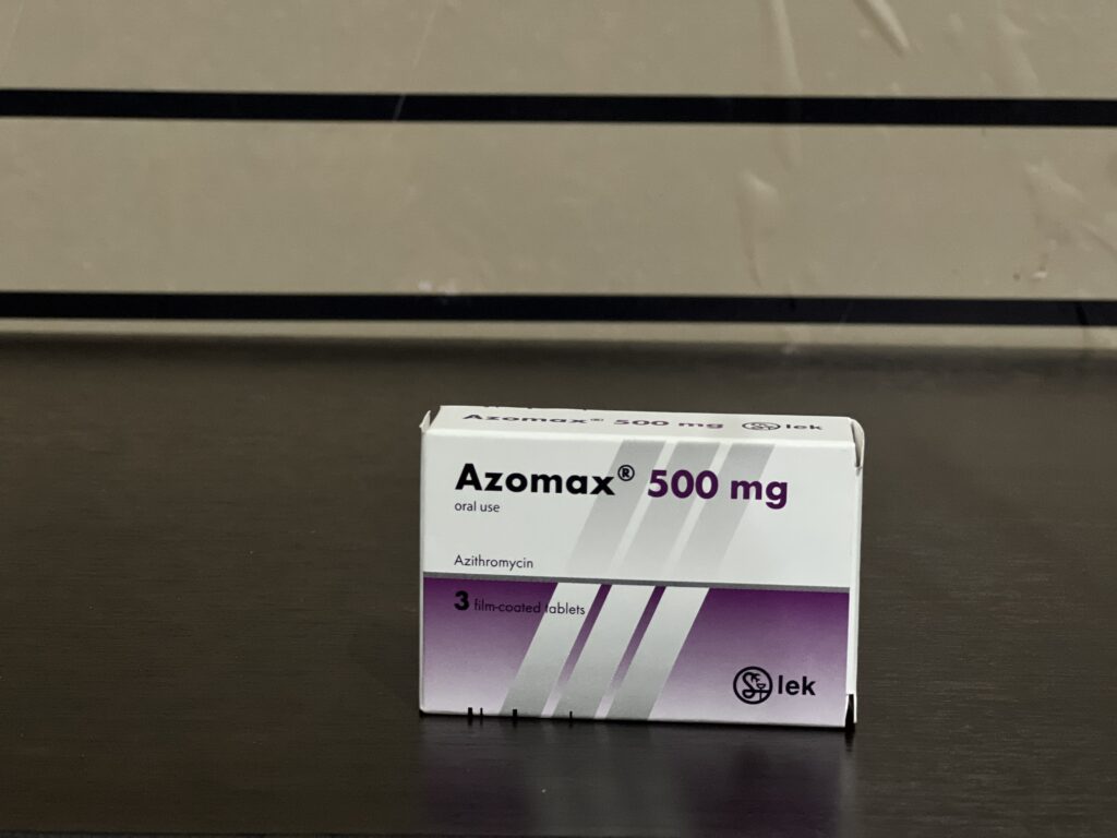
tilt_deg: -10.3
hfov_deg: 25.3
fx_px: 2485
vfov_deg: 19.1
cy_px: 419
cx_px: 558
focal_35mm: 77
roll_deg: -0.9
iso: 400
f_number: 2.8
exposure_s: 1/28
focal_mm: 9
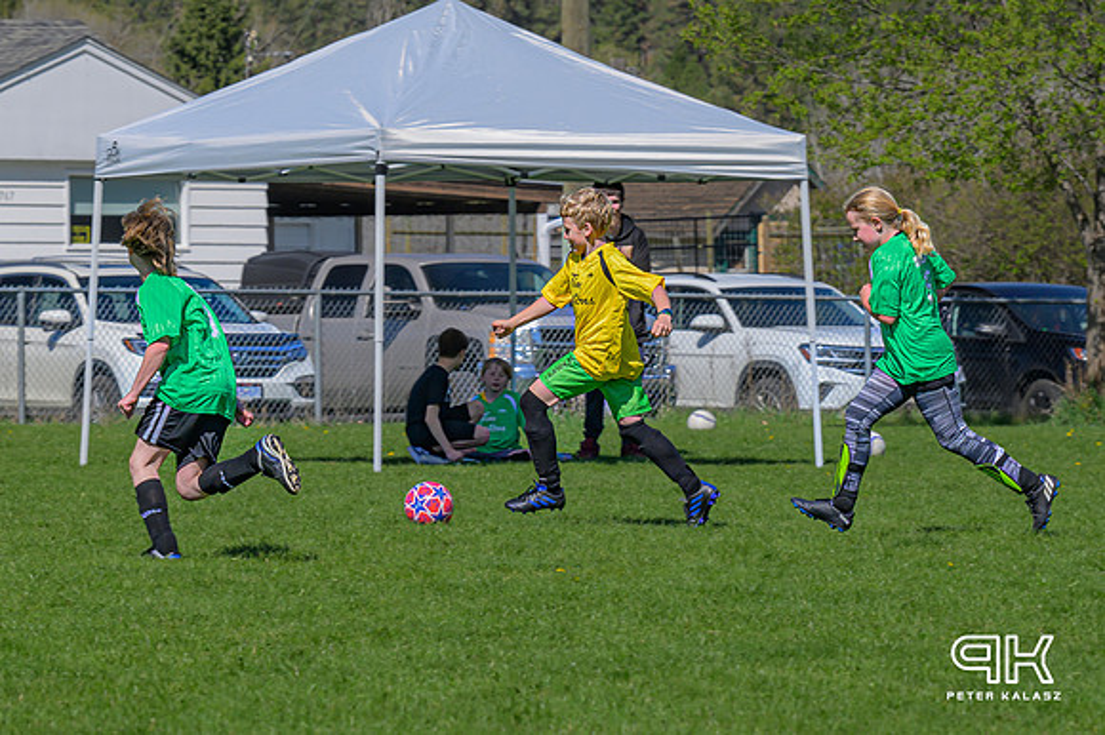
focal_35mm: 277
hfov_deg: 7.4
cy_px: 428
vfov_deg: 4.9
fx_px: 8509
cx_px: 448
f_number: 6.3
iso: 125
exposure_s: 1/500
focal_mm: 120
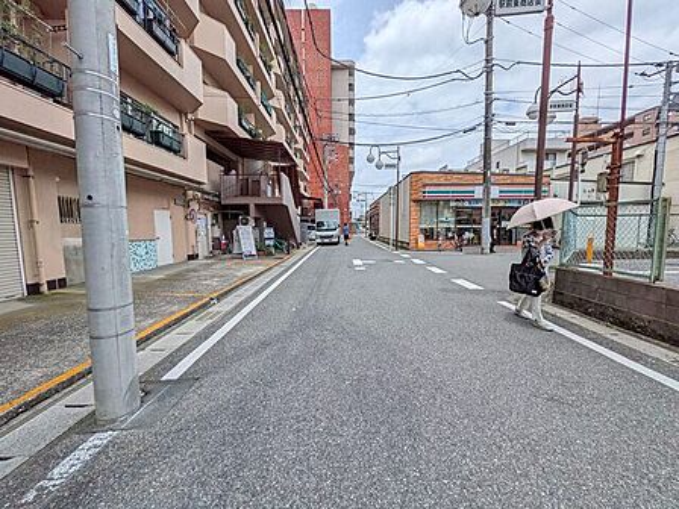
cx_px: 340
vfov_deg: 85.7
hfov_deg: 102.1
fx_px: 275
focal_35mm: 14
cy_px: 254
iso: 51
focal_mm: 1.83
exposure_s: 1/3559
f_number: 2.2
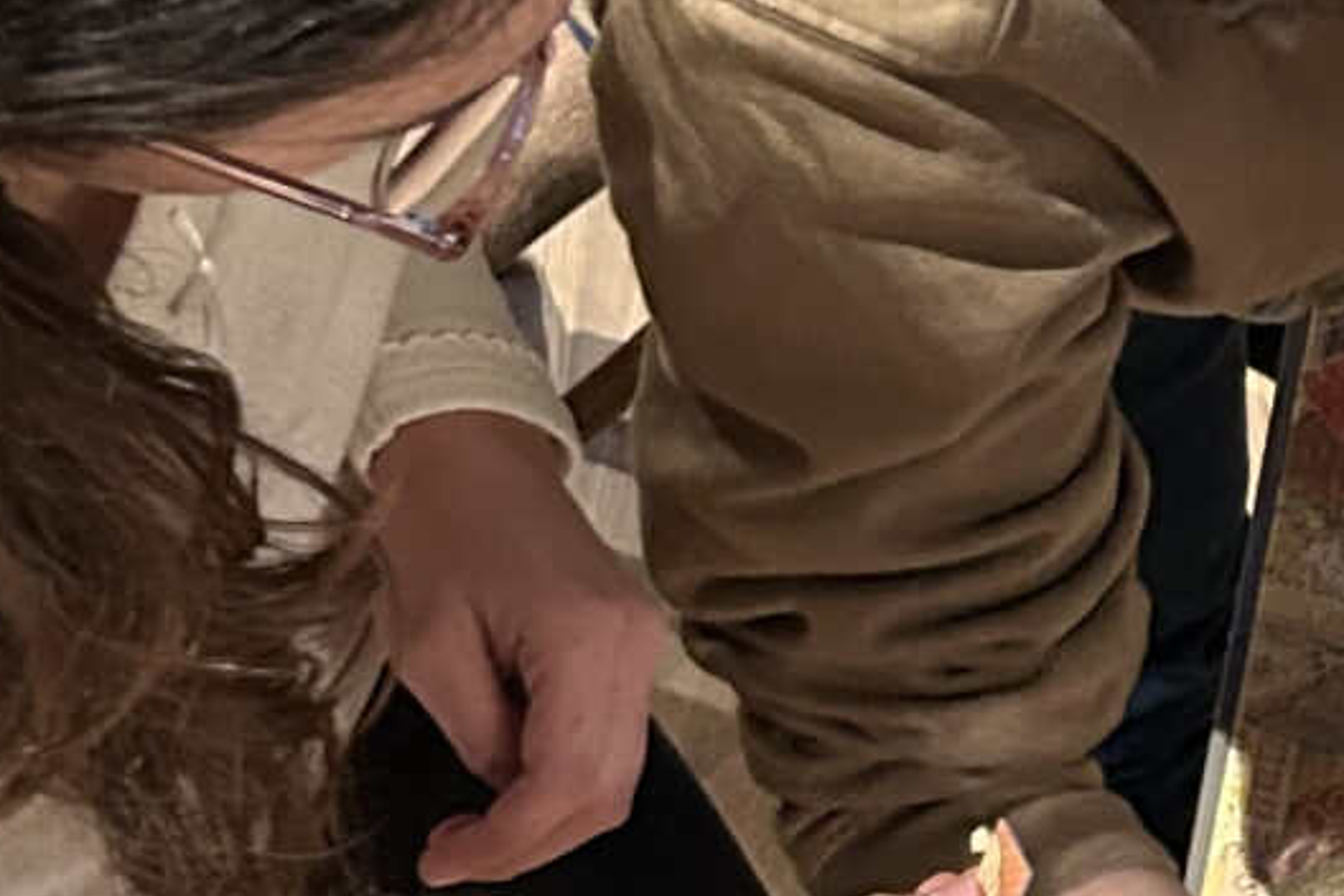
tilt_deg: -40.9
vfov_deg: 10.4
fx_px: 4890
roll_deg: +3.3
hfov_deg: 14.2
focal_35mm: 131
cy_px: 224
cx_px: 2243
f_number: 1.5
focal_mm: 5.7
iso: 500
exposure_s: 1/30
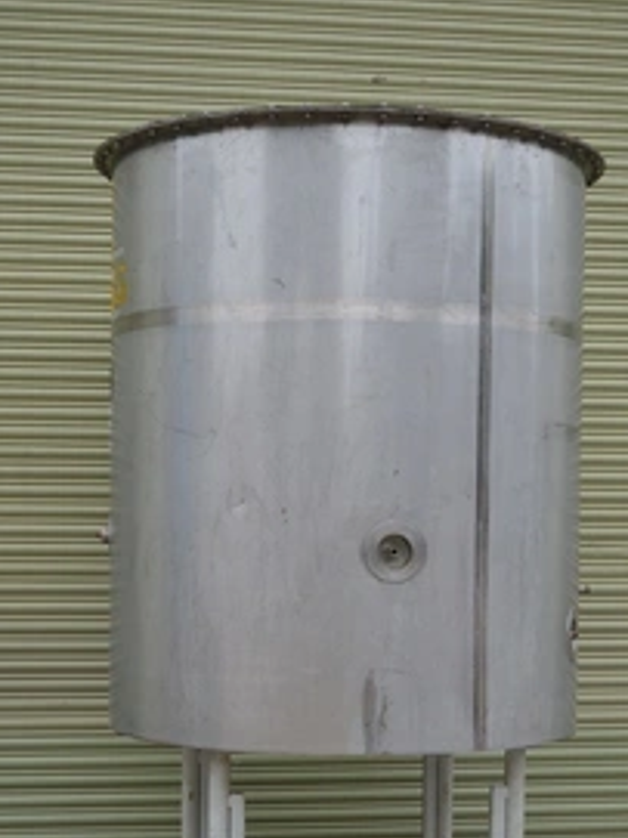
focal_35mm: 68
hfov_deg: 21.6
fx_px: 1646
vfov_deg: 28.4
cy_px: 557
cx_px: 359
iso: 200
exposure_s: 1/125
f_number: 5.6
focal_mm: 32
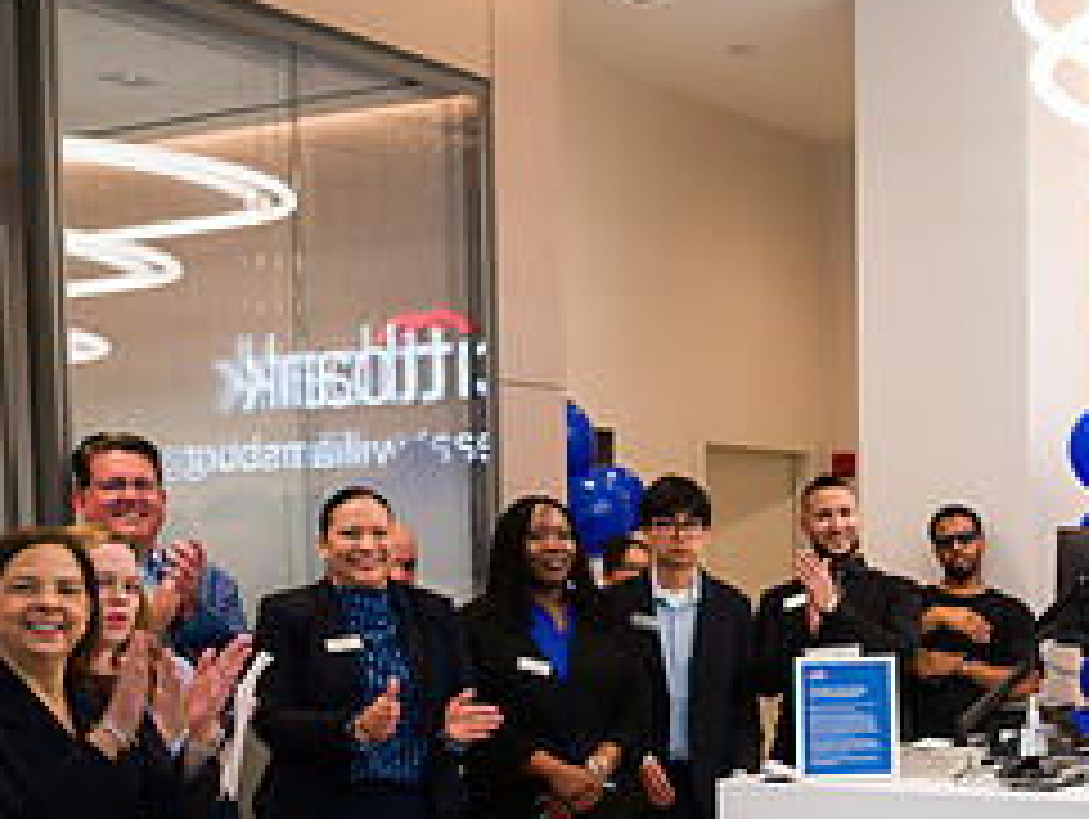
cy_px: 674
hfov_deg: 30.7
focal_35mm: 57
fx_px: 1795
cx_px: 1152
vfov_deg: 25.2
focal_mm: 24
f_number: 3.2
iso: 400
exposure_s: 1/200
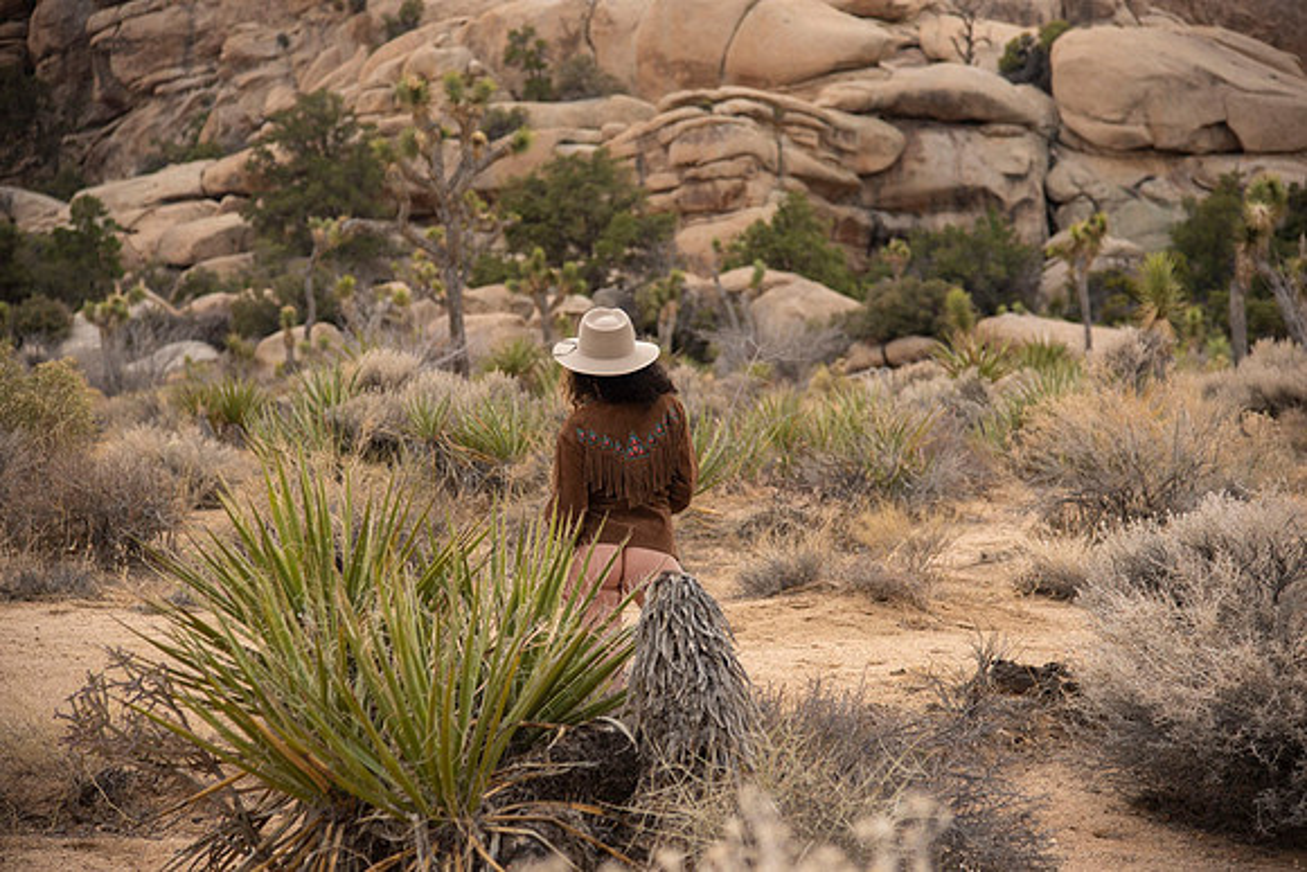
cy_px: 436
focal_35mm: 82
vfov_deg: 16.7
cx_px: 654
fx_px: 2978
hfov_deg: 24.8
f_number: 4
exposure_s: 1/1600
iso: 100
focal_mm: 82
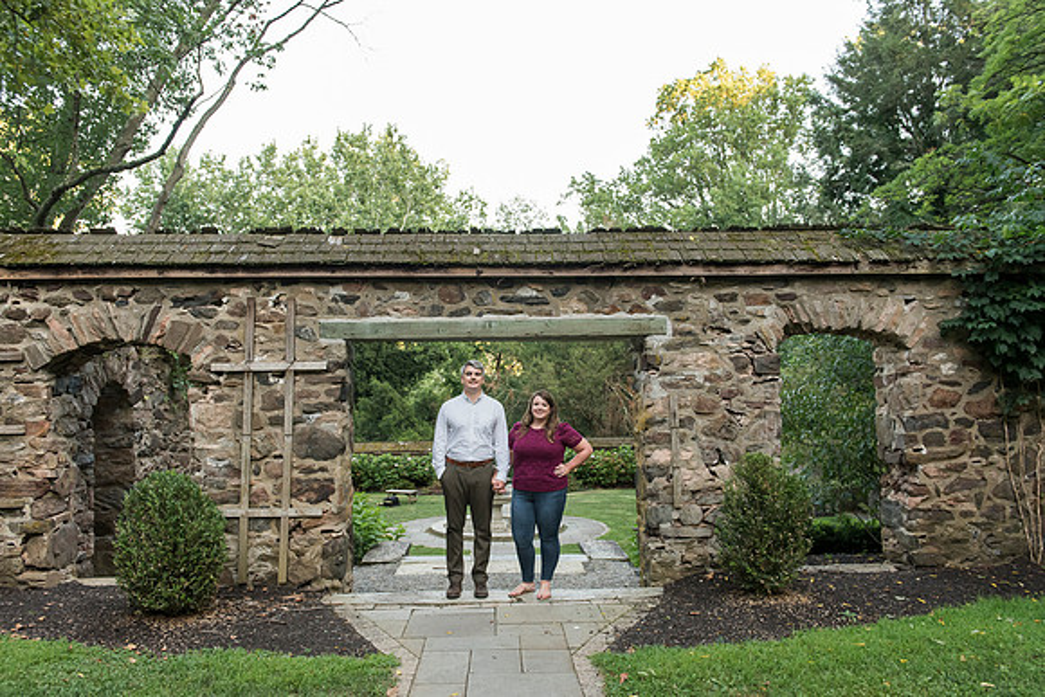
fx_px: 837
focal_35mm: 29
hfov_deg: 63.9
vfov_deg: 45.2
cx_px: 512
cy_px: 346
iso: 1600
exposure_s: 1/320
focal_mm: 28
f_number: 4
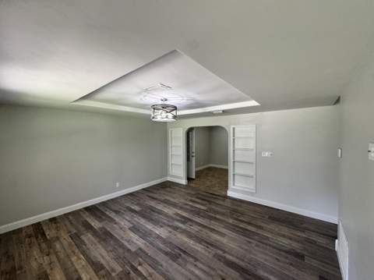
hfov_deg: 102.1
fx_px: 151
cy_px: 140
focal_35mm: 14
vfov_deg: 85.6
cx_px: 187
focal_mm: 2.22
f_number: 2.2
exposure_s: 1/120
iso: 160
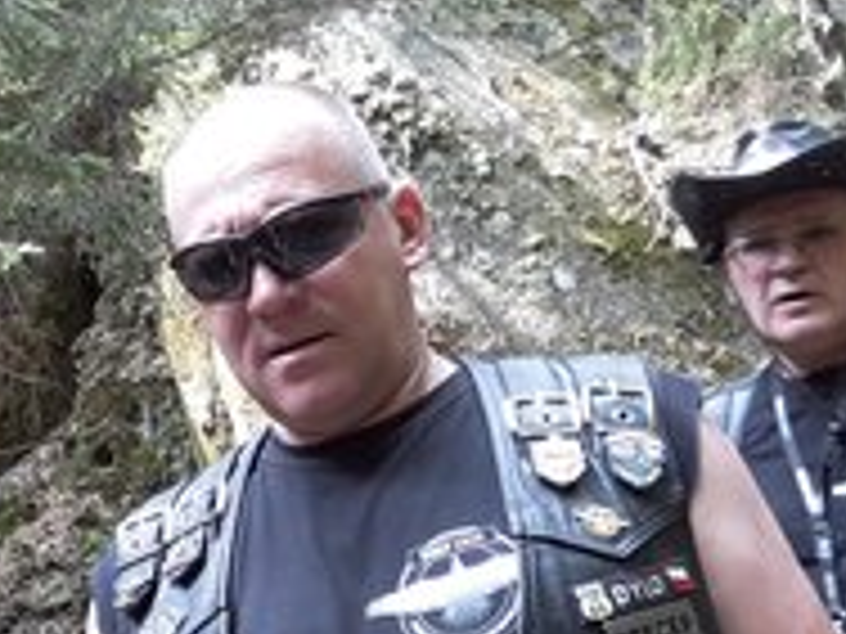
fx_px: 1198
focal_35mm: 49
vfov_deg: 29.5
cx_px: 324
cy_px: 418
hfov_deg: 38.7
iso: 50
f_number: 1.9
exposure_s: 1/50
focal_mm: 2
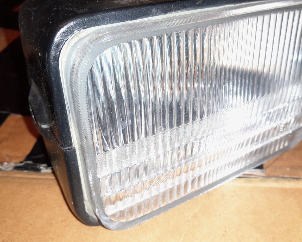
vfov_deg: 42.2
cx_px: 185
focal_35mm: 35
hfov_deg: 51.1
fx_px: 313
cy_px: 114
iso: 50
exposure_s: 1/50
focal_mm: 4
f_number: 1.8
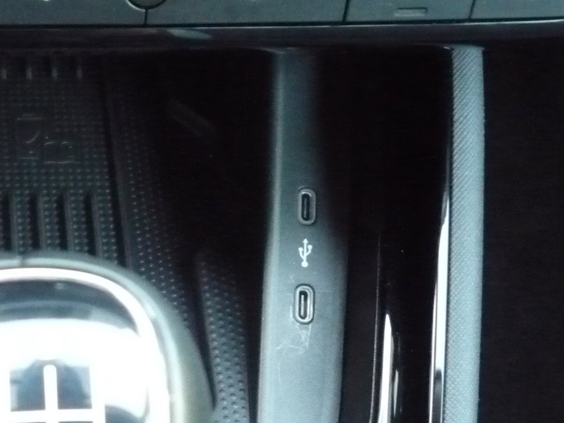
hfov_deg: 28.6
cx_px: 47
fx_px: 1059
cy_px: 390
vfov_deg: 22.0
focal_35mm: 65
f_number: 3.3
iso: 800
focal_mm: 5.2
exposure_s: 1/30
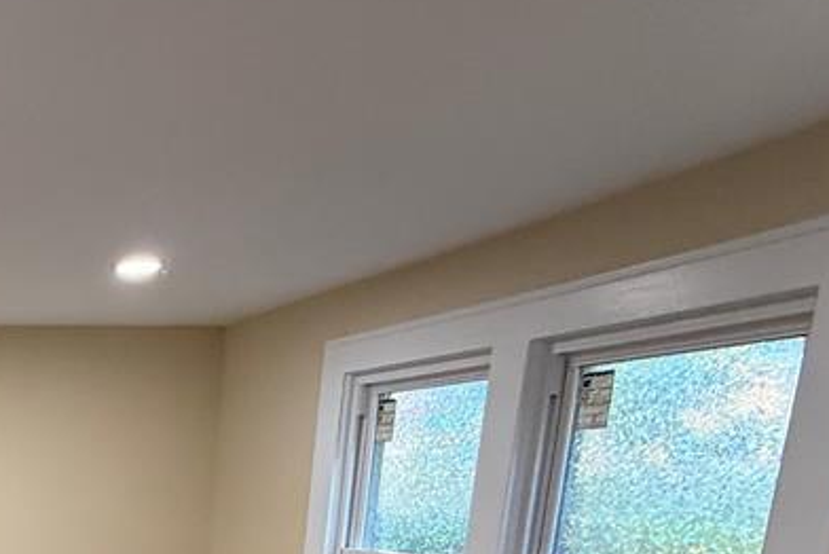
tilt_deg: -10.6
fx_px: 876
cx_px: -163
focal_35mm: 38
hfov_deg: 38.0
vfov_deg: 30.4
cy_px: 645
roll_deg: -0.5
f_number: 2.2
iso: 320
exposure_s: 1/120
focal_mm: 2.22
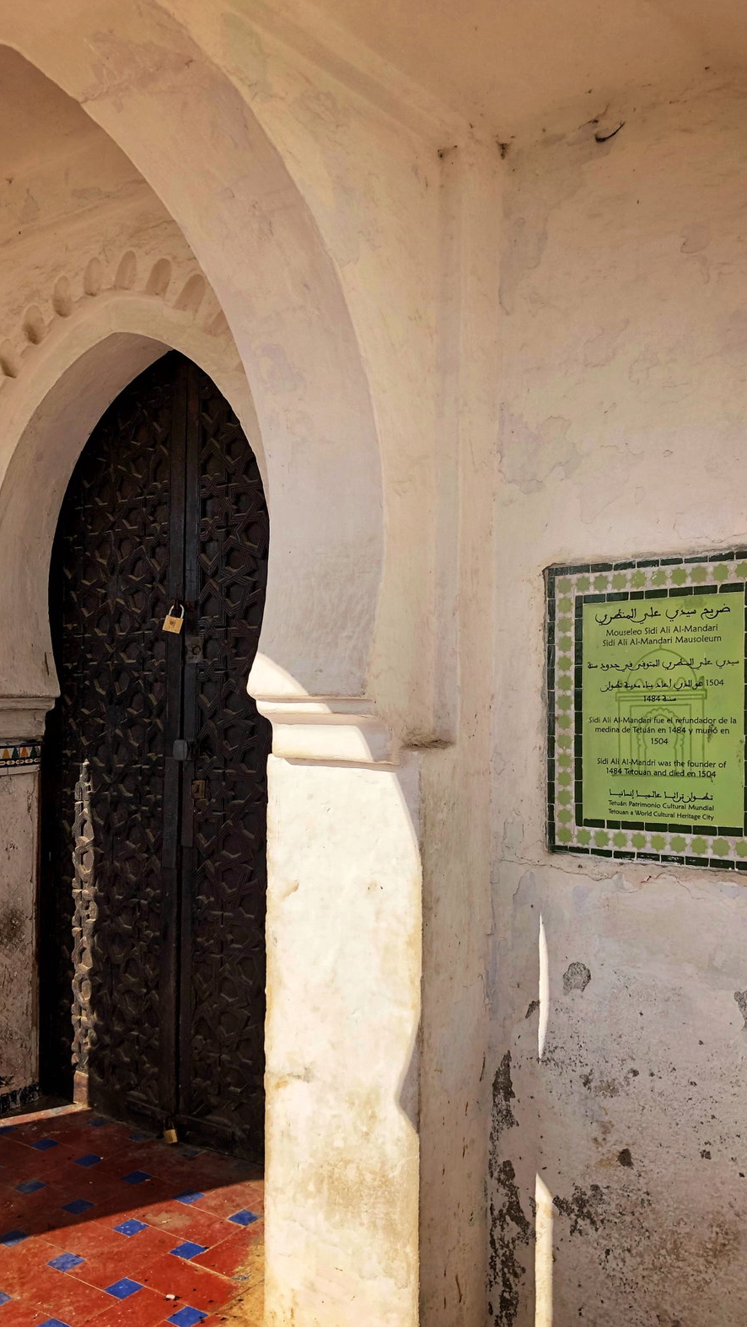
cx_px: 340
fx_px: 1091
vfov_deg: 62.6
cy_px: 671
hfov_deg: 37.8
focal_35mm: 31
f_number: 1.8
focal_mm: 4
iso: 20
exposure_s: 1/2404
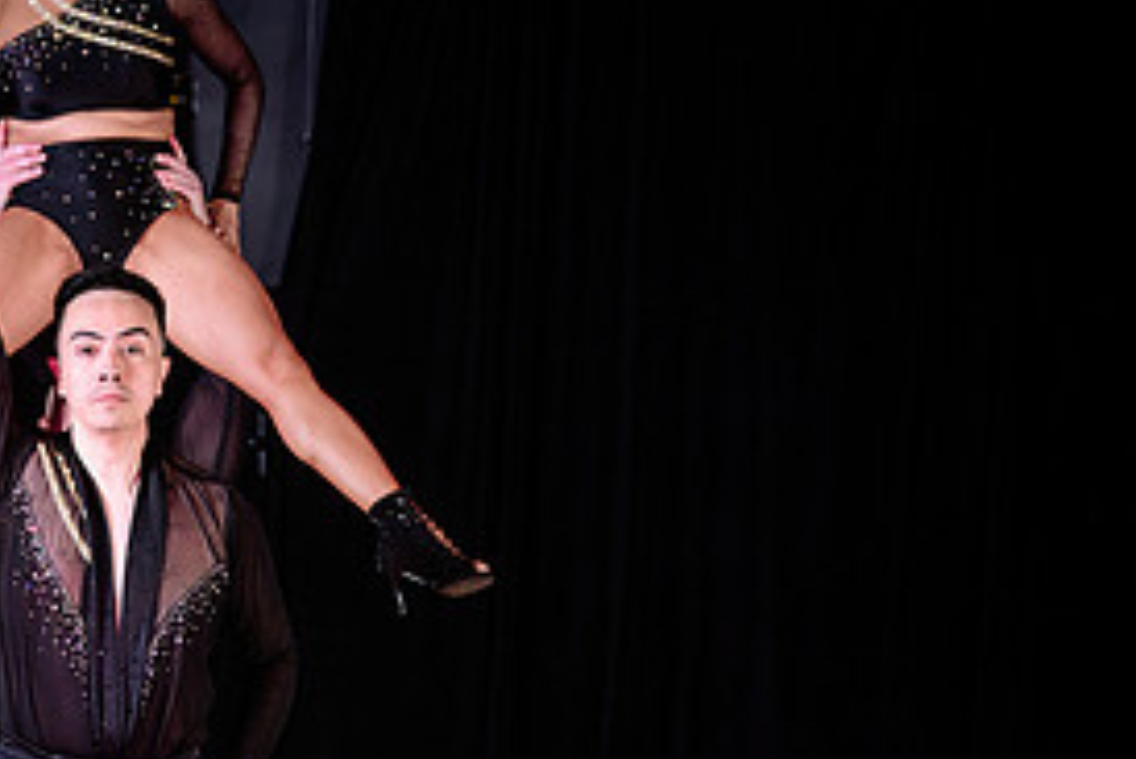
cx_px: 195
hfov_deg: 10.3
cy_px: 664
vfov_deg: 6.9
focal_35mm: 199
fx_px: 6283
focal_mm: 90
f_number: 3.2
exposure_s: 1/200
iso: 400
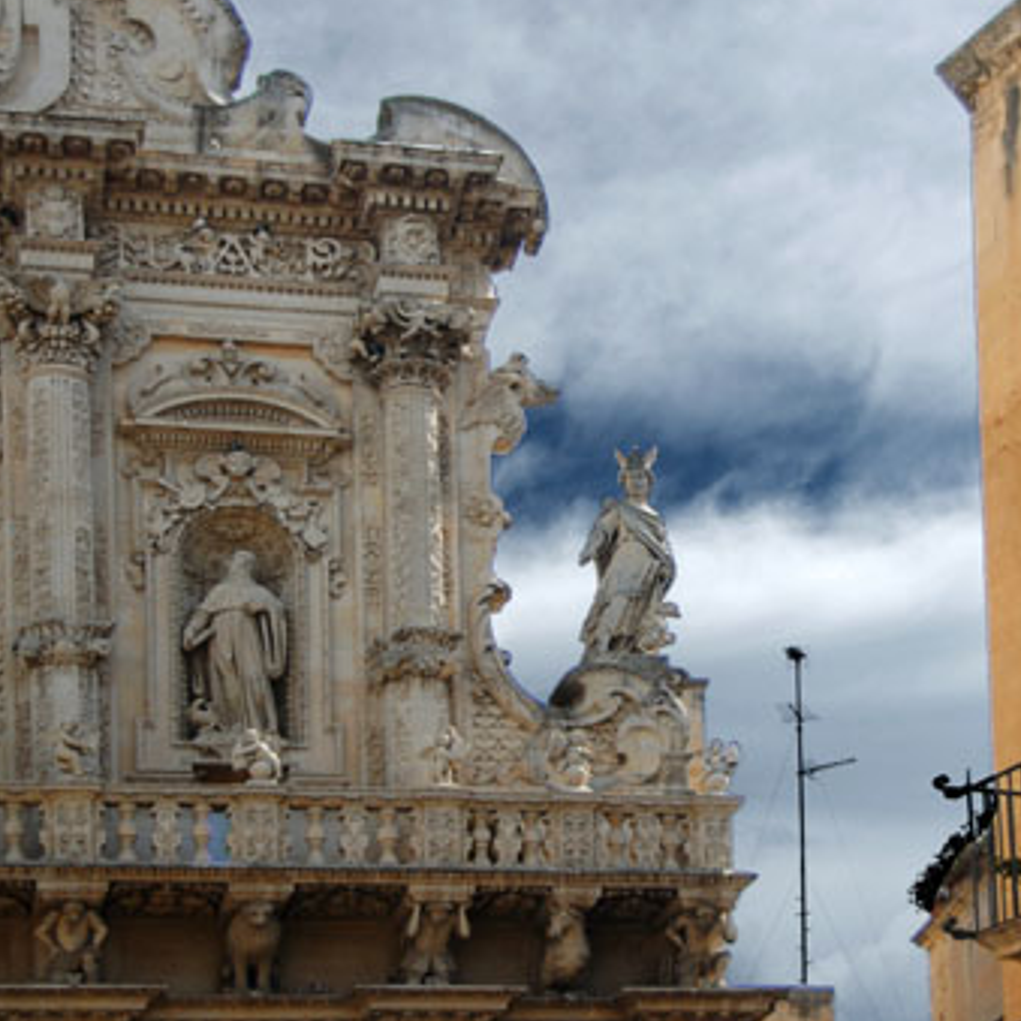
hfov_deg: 20.6
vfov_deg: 20.6
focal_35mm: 84
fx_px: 2803
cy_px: 432
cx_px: 684
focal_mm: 36
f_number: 4.2
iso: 100
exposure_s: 1/320
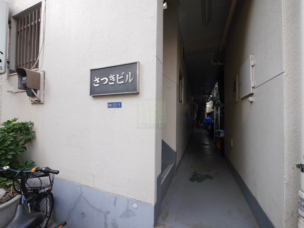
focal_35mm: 14
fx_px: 123
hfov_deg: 102.1
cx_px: 152
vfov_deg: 85.7
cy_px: 114
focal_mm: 7
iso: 160
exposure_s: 1/125
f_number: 4
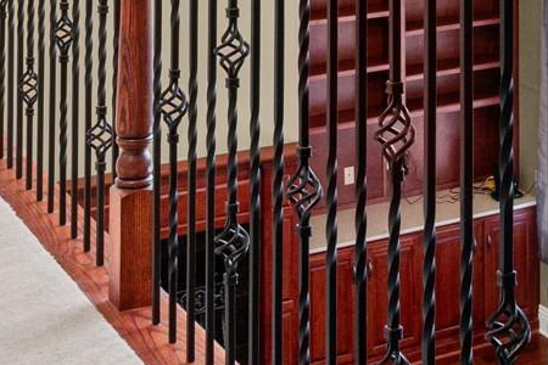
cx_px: 624
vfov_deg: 12.6
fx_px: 1522
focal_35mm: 100
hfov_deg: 19.4
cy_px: -262
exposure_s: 1/2
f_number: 9
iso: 250
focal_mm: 12
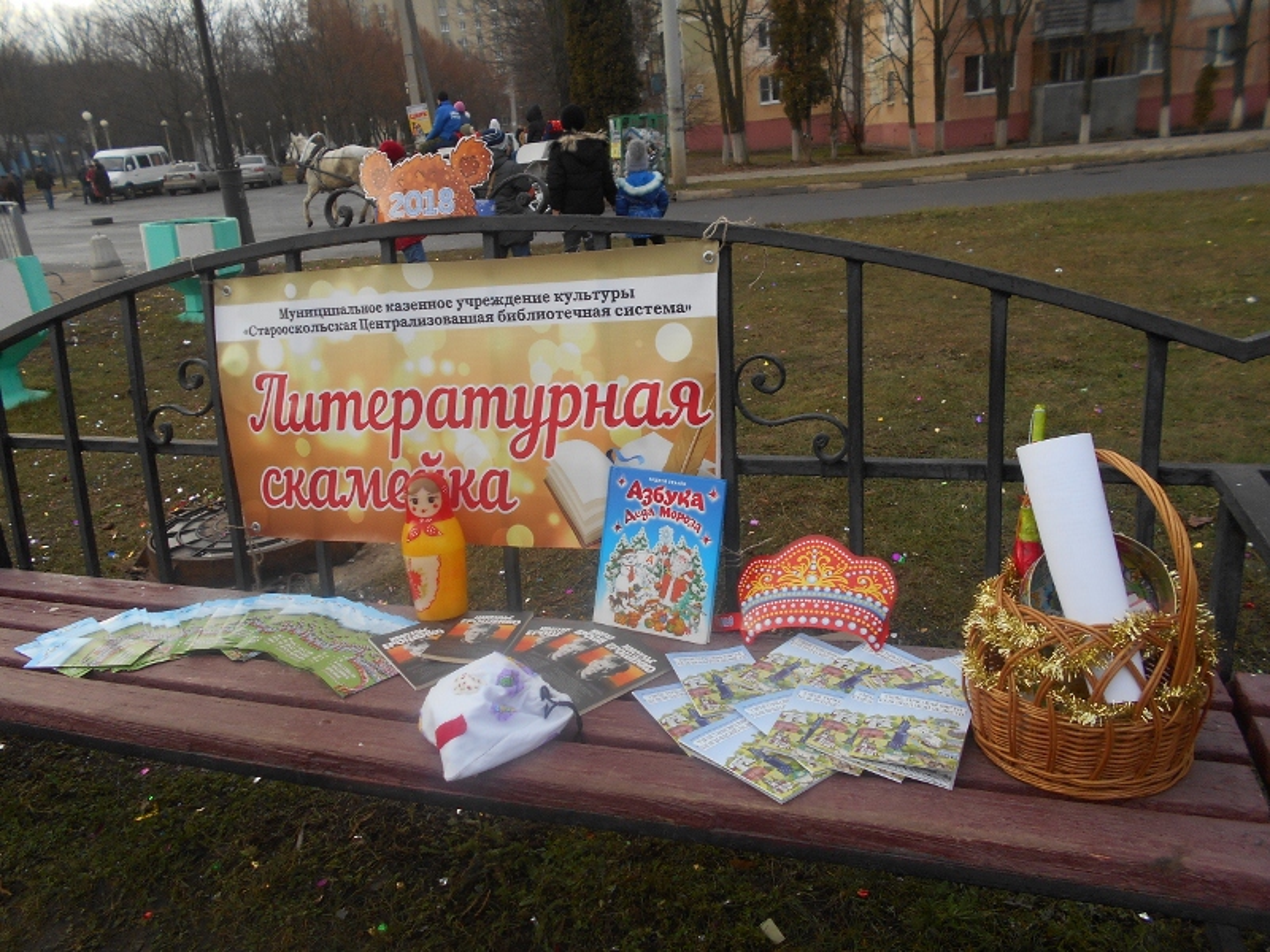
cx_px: 635
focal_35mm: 26
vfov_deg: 53.1
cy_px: 476
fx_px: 954
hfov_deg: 67.3
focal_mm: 4.6
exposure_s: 1/250
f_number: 3.2
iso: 80
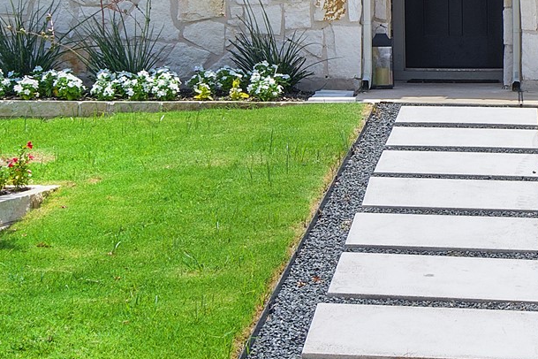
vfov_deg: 12.7
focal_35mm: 107
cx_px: 519
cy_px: 69
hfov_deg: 18.7
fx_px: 1599
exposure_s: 1/400
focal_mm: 20
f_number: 8
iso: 100
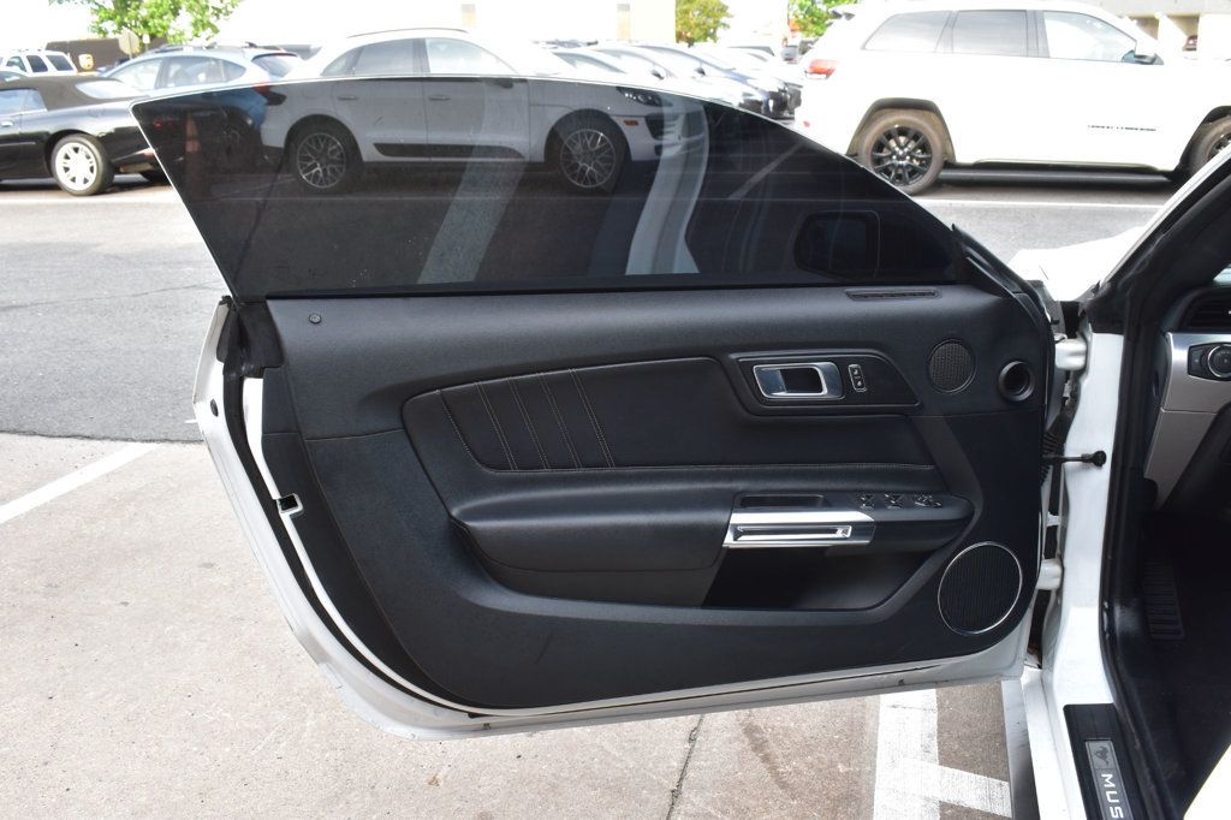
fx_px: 1231
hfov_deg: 53.1
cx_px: 616
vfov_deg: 36.8
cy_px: 410
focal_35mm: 36
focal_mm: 24
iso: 400
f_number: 8
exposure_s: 1/80
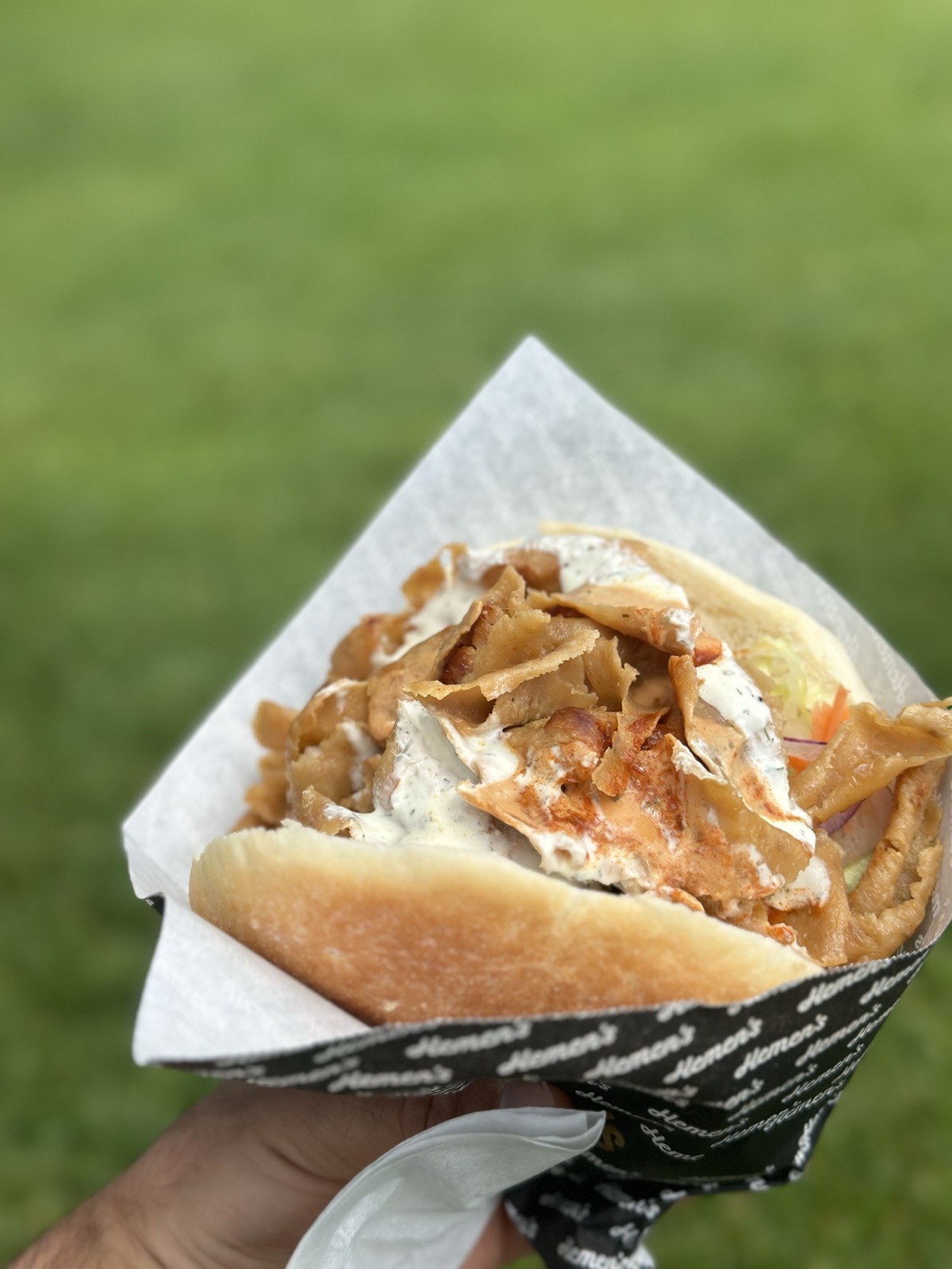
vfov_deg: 39.7
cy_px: 634
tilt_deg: -23.8
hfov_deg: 30.3
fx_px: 1760
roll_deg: +6.0
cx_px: 476
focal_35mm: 48
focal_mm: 6.86
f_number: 1.78
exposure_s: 1/6211
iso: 100
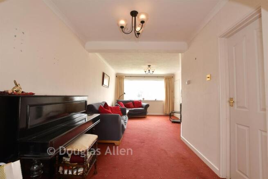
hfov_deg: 100.4
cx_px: 134
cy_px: 90
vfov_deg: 77.4
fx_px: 112
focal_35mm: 15
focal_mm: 10
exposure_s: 1/1.6
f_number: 8
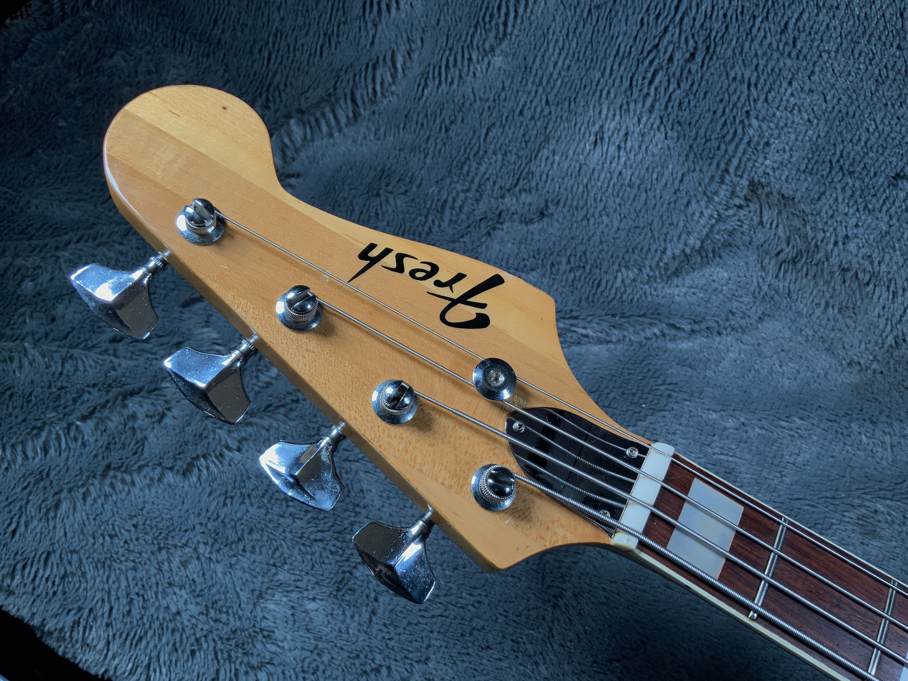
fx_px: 761
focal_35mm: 29
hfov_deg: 61.7
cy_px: 340
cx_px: 454
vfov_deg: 48.2
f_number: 1.8
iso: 16
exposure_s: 1/156
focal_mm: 3
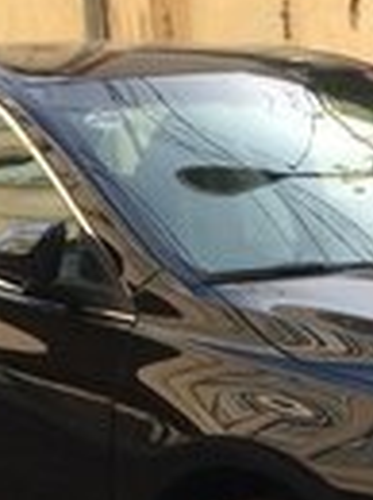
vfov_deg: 16.5
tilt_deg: -18.9
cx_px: 231
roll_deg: +3.3
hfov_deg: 13.3
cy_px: 708
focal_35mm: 111
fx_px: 1600
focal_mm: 4.15
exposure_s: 1/526
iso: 32
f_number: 2.2
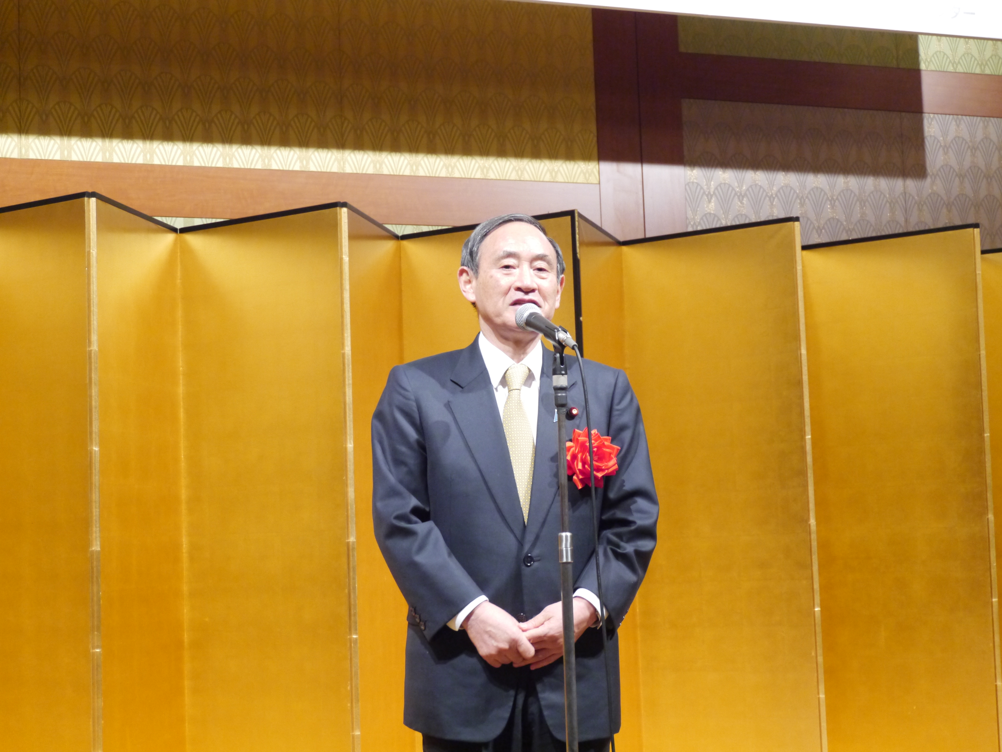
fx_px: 1853
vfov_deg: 22.9
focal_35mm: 64
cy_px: 376
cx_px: 501
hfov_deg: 30.3
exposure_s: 1/50
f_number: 5.5
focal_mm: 32
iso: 1600
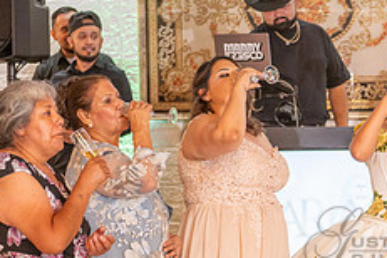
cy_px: 237
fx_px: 1677
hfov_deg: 12.9
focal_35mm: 156
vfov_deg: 8.8
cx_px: 436
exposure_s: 1/200
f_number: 3.5
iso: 500
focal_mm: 62
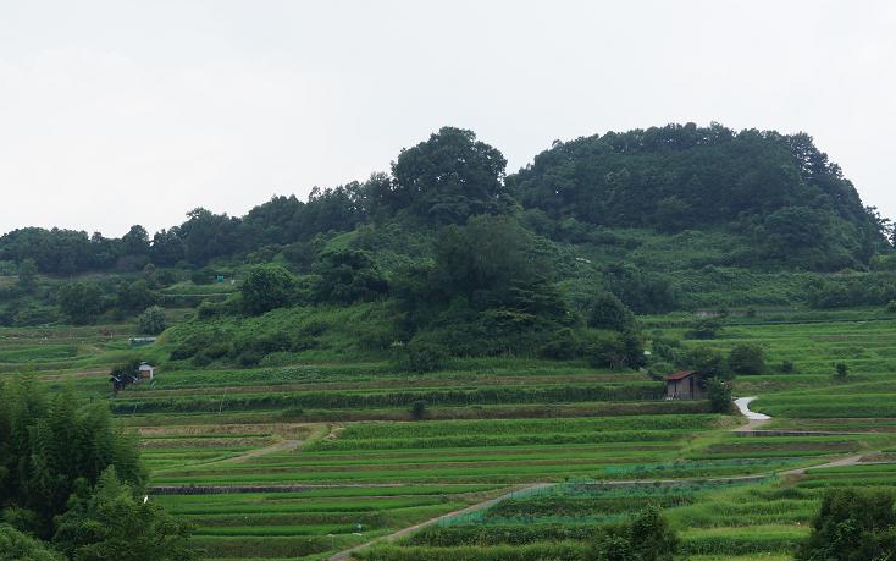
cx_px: 414
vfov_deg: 16.5
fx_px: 1923
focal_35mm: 79
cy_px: 419
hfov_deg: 26.2
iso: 100
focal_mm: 35
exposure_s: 1/100
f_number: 9
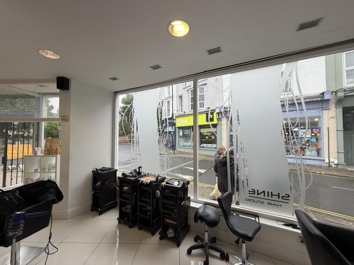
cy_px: 132
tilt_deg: +2.5
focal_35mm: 14
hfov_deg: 102.1
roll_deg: -0.5
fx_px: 143
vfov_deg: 85.7
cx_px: 177
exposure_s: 1/100
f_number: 2.2
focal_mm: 2.22
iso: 20
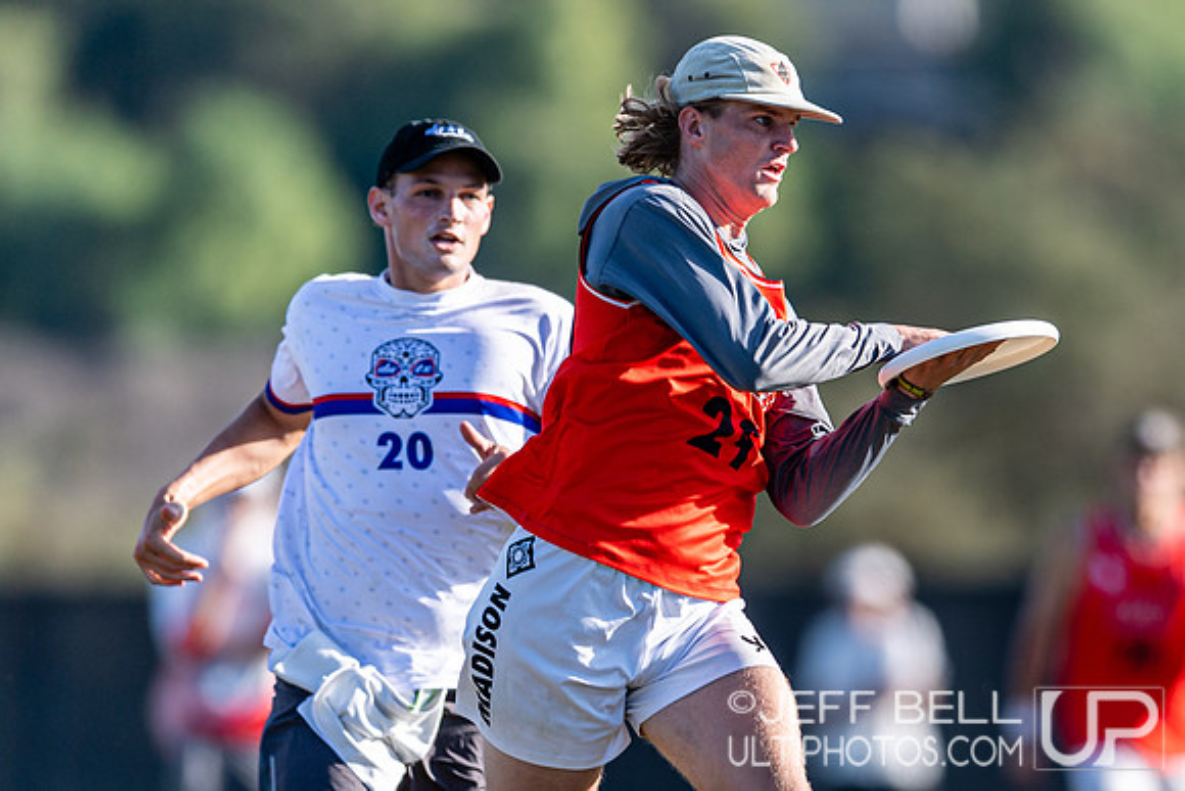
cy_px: 624
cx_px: 850
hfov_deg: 2.6
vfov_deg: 1.7
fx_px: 26601
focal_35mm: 808
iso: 100
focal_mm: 400
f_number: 2.8
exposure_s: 1/1250
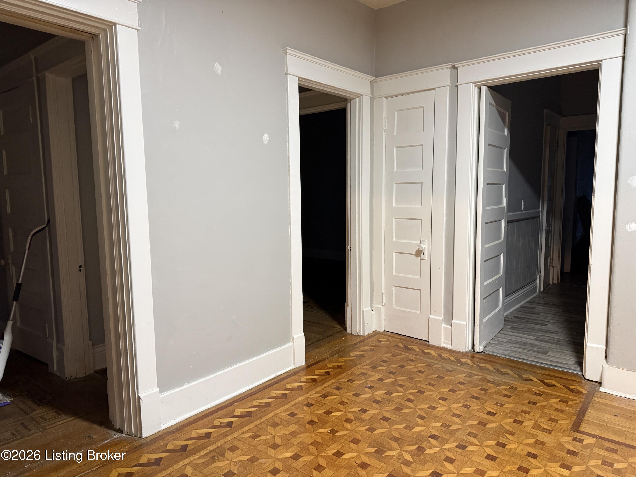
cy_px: 238
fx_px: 441
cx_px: 318
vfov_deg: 56.8
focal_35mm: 24
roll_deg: +0.7
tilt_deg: -4.9
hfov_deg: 71.6
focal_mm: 6.76
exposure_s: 1/60
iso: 400
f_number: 1.78
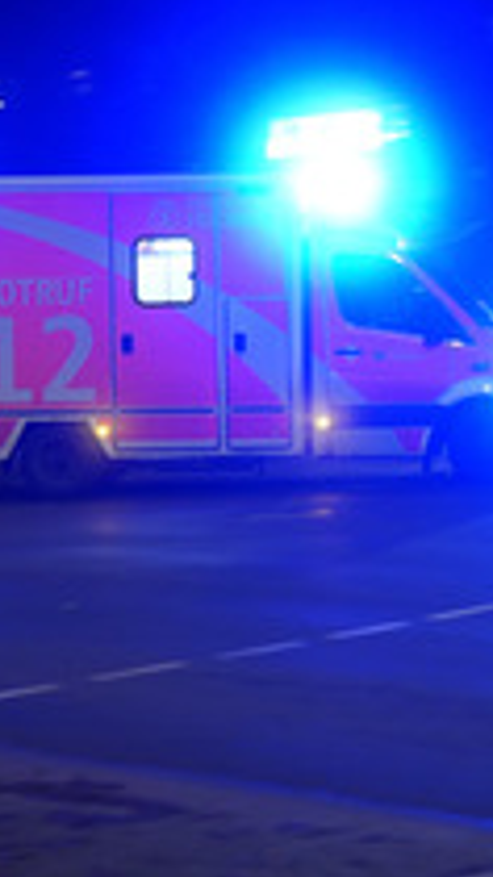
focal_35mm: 101
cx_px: 666
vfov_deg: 21.1
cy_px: 305
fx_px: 2349
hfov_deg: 11.6
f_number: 1.6
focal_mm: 30
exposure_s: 1/25
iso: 640
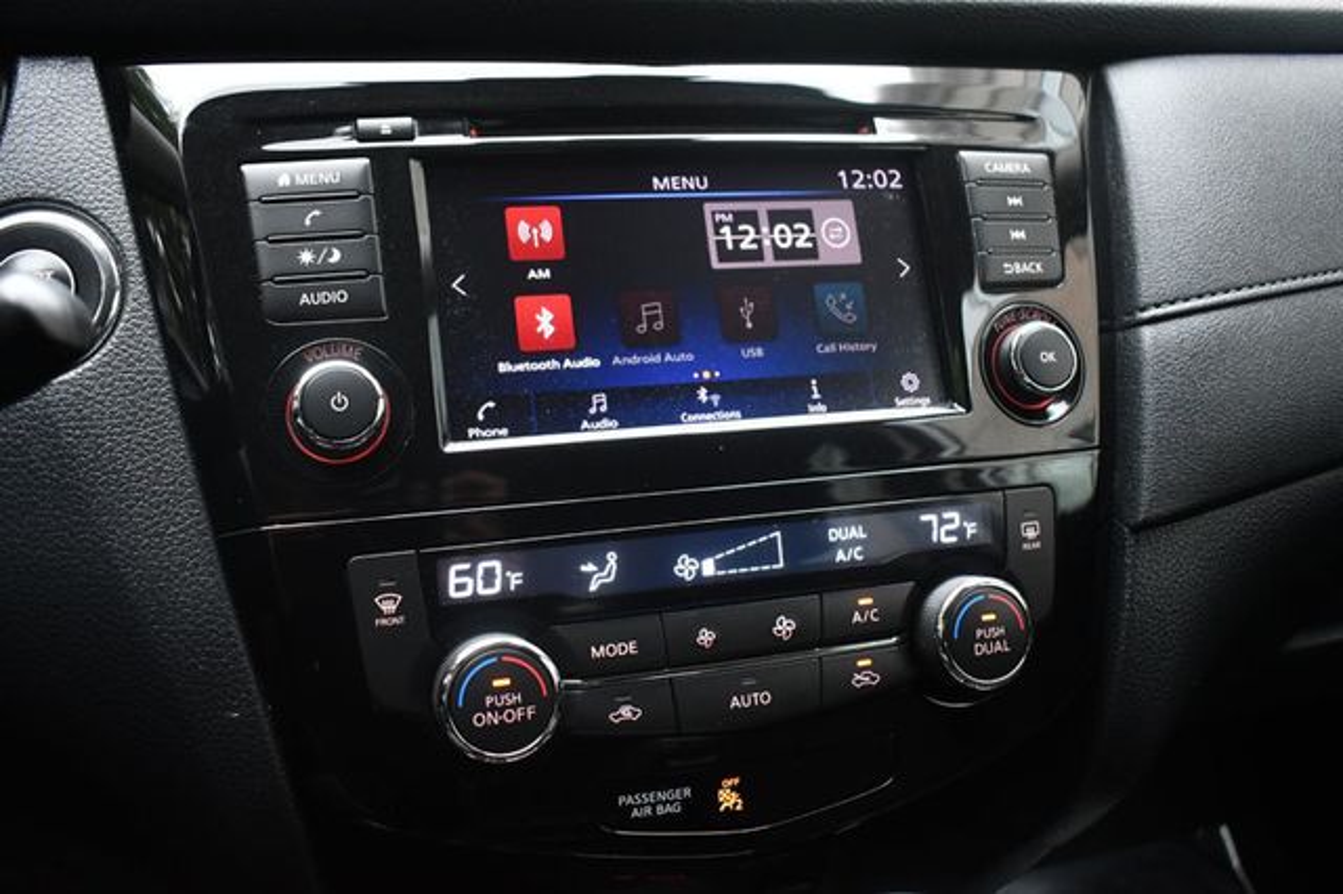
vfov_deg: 39.9
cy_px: 447
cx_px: 672
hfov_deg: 57.2
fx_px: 1230
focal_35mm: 33
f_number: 3.8
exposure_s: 1/125
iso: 2200
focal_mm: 22
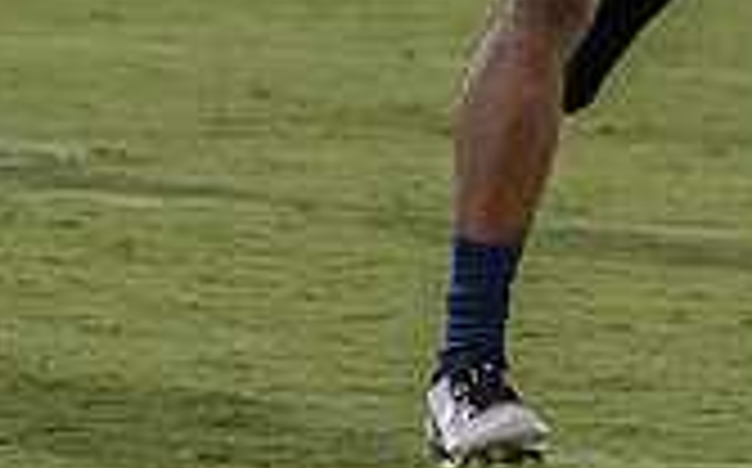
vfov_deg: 1.7
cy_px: -351
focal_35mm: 750
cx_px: 1072
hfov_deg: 2.8
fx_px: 15355
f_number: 5.6
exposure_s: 1/1000
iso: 10000
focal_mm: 171
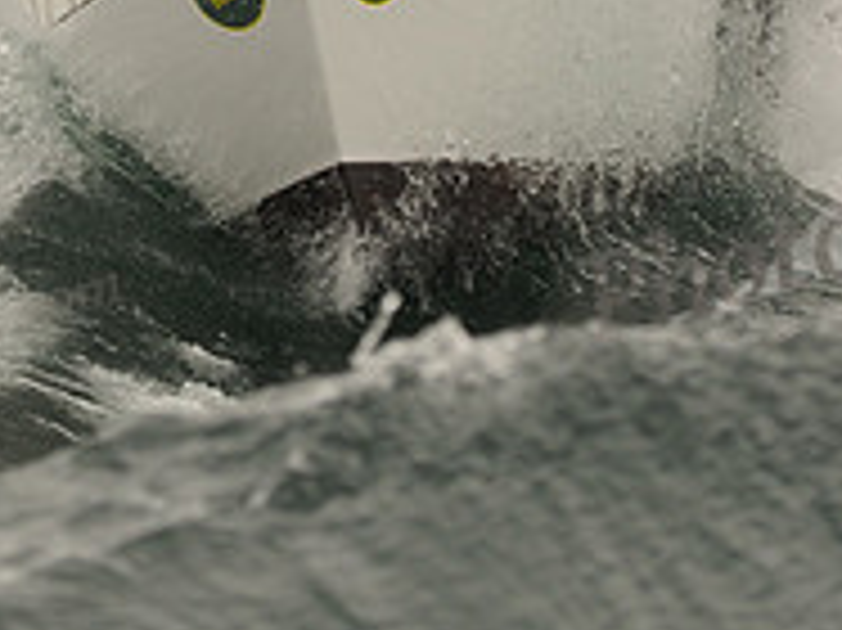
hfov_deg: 5.6
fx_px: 8678
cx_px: 351
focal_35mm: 357
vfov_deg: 4.2
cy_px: 56
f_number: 4.5
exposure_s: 1/1000
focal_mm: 80
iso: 200
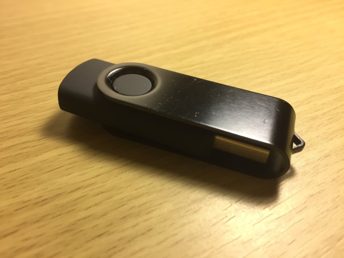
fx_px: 288
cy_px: 129
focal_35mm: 29
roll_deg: -2.8
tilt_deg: -42.1
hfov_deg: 61.7
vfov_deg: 48.2
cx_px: 172
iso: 80
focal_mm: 4.15
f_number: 2.2
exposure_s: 1/33
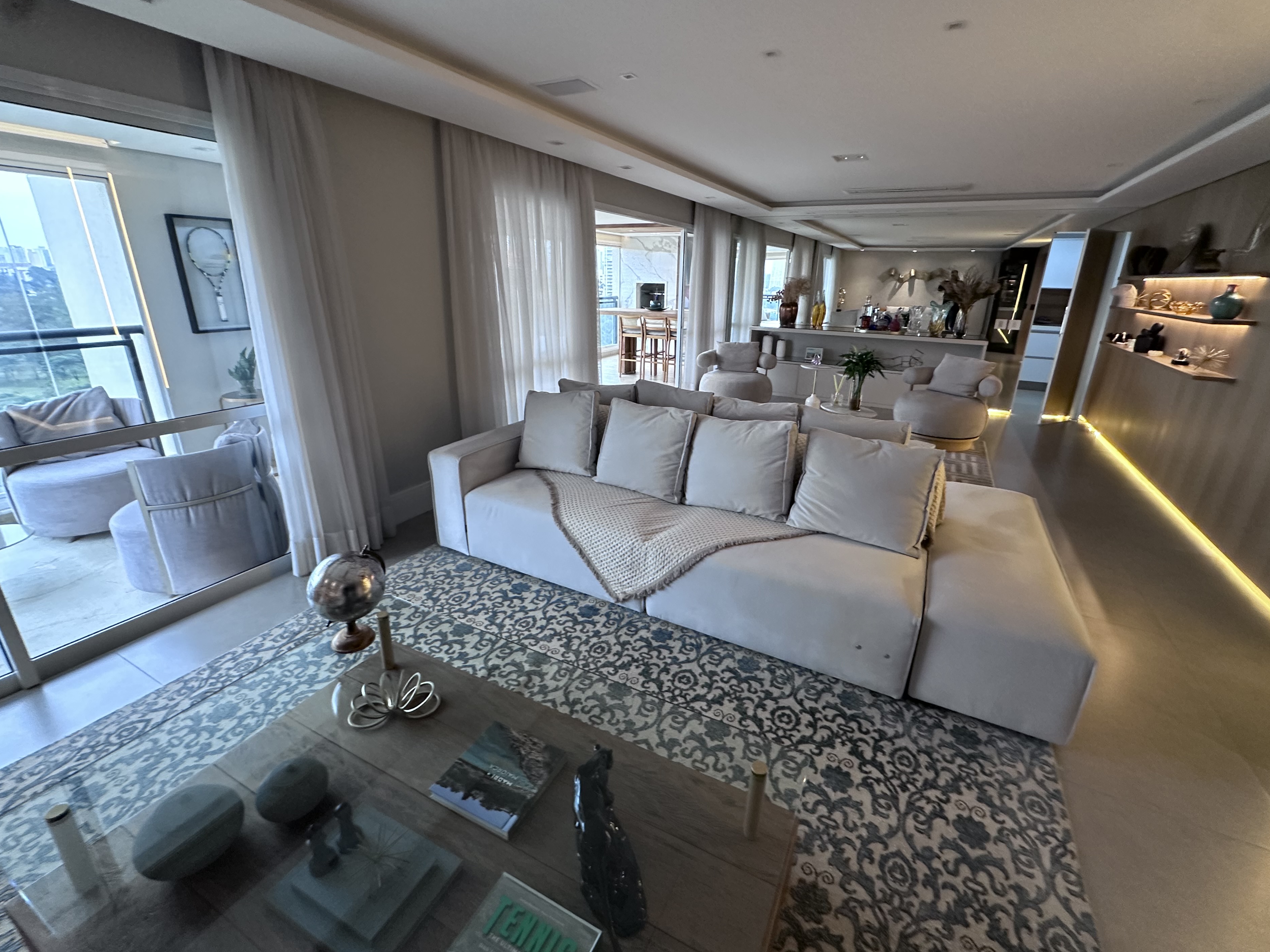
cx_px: 650
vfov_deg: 81.7
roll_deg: -1.4
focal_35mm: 15
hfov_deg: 98.2
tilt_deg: -18.4
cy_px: 459
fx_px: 550
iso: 320
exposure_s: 1/120
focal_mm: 2.22
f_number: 2.2
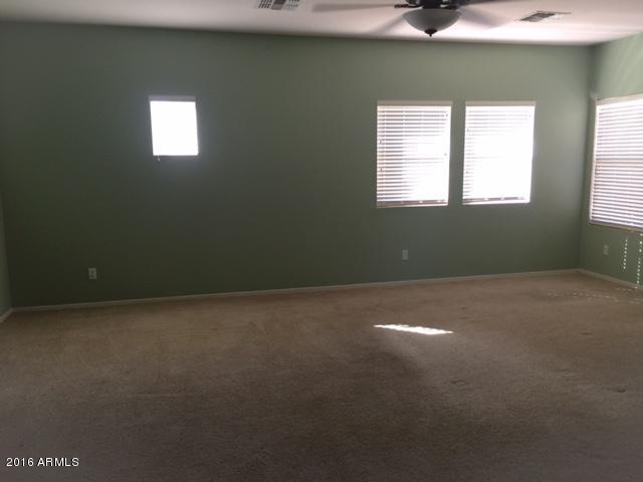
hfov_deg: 61.7
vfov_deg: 48.2
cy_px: 241
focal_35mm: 29
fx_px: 539
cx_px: 322
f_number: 2.2
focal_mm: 4.15
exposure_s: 1/15
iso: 32
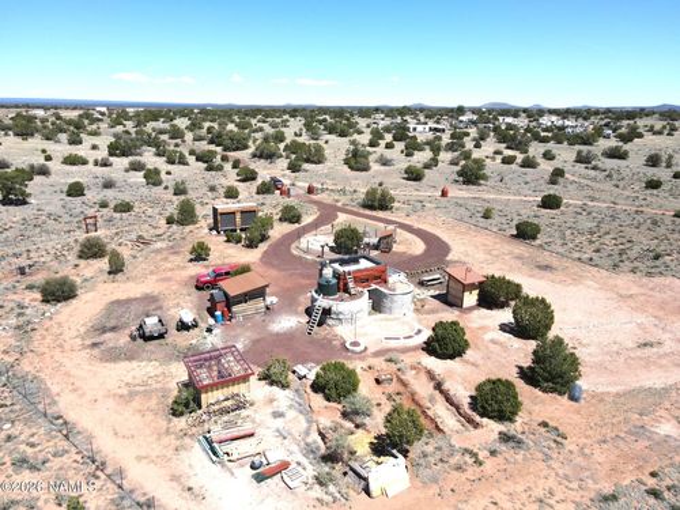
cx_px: 340
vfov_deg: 56.8
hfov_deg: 71.6
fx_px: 471
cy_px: 255
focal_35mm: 24
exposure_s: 1/800
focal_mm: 4.5
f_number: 2.8
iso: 100
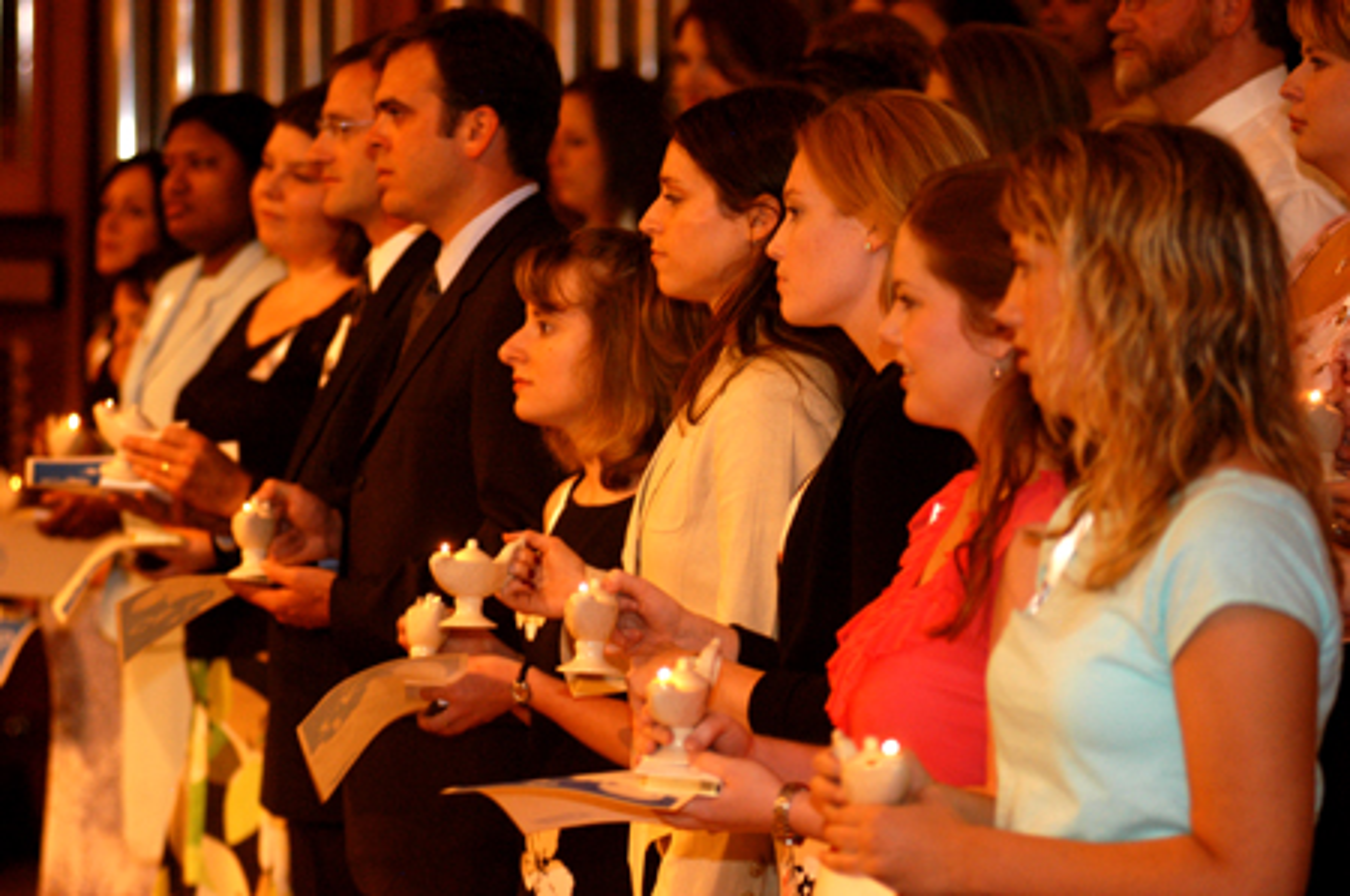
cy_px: 448
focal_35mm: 158
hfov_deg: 13.1
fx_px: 5900
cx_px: 675
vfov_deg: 8.7
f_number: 3.2
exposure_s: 1/40
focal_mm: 105
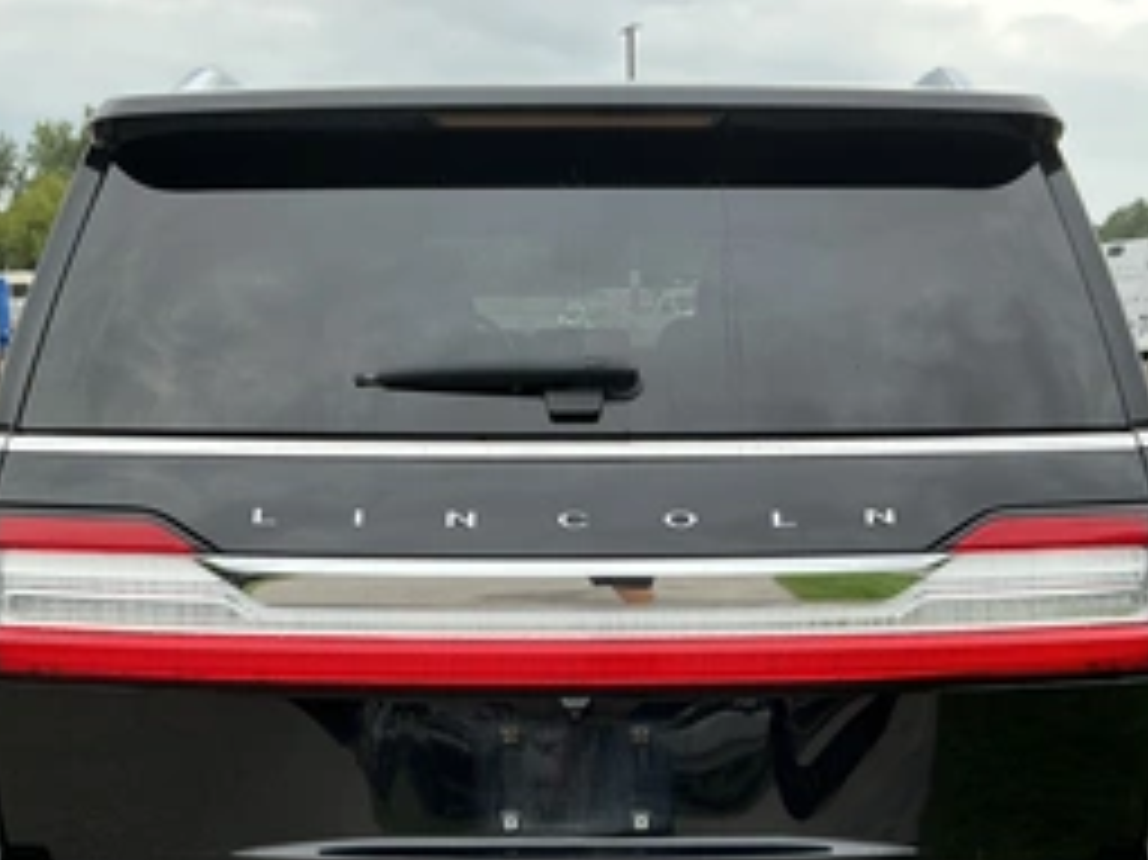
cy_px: 599
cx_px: 612
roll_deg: +0.3
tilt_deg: -10.8
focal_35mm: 44
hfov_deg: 42.9
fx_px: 1459
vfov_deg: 32.5
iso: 25
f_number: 1.8
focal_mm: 3
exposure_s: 1/230
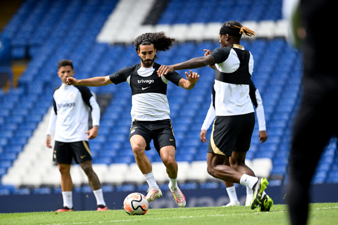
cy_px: 112
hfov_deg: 5.2
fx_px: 3756
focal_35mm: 400
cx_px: 169
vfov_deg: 3.4
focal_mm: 400
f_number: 4
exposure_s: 1/2000
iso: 500
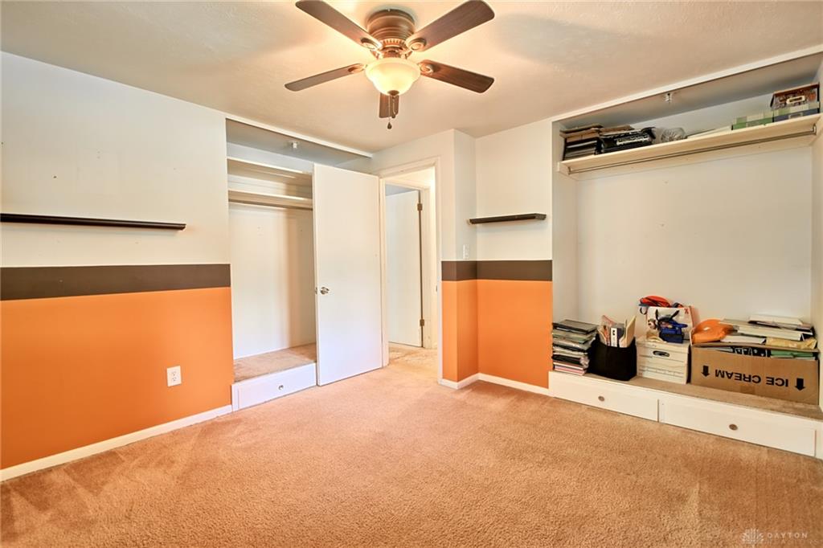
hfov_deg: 100.4
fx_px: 343
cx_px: 412
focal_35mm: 15
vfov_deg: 77.3
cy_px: 274
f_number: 8
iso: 100
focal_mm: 10
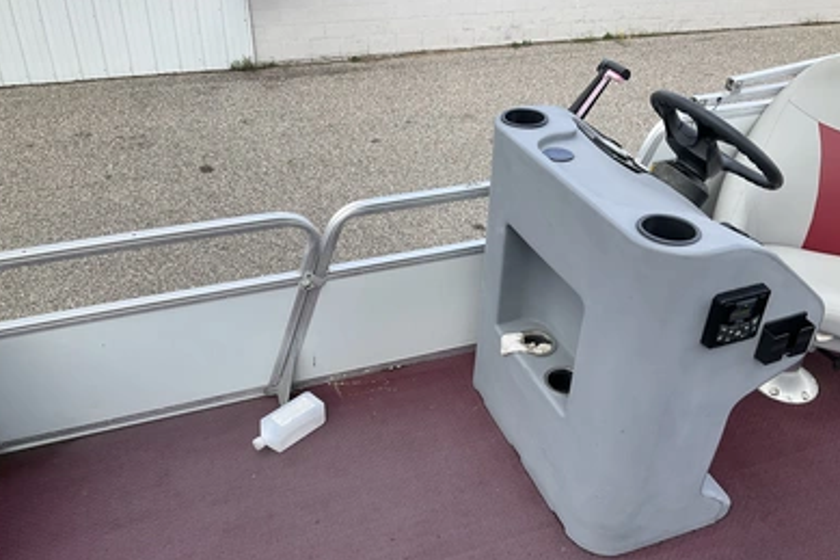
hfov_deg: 60.3
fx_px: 723
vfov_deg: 42.2
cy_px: 318
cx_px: 417
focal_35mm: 31
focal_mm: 3
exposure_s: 1/700
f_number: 1.8
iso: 25
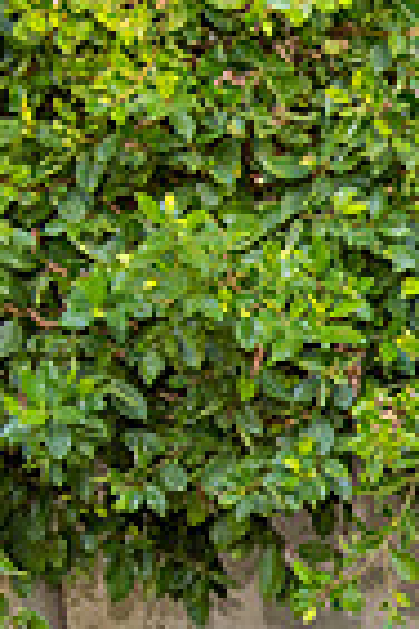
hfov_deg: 8.5
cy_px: 689
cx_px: 1110
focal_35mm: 144
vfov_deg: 13.9
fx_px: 2514
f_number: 5
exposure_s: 1/125
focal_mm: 35
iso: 320
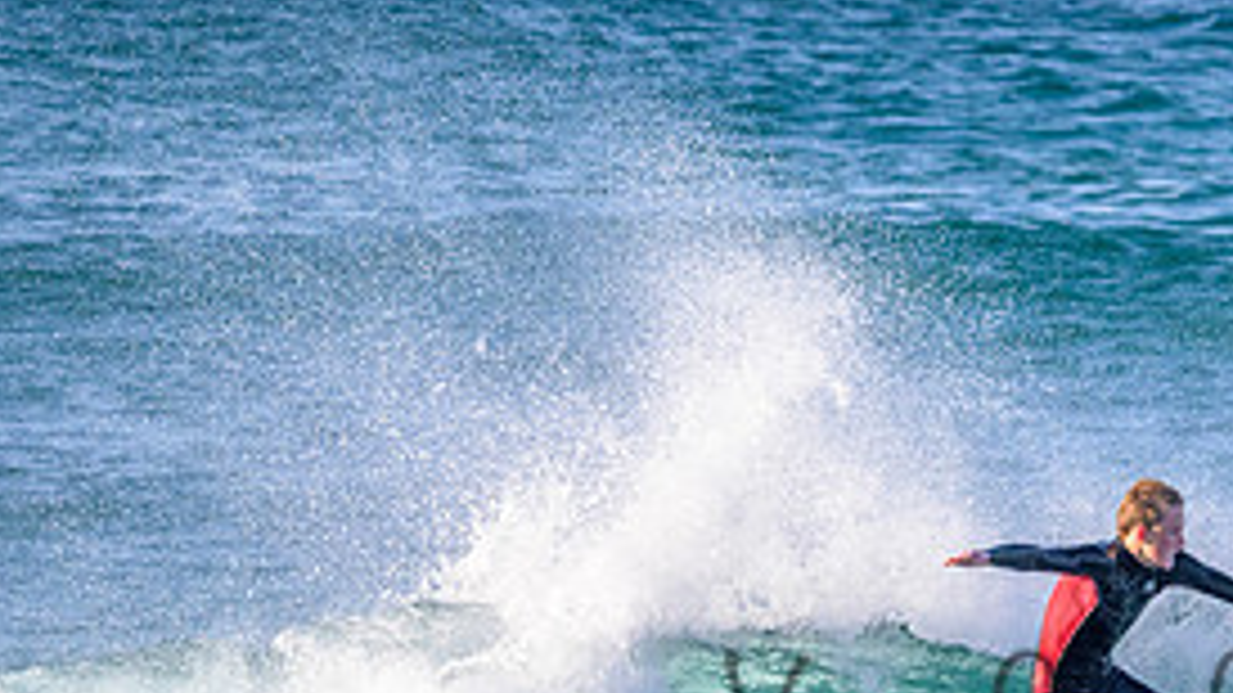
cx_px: 1188
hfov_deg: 2.4
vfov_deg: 1.3
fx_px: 29713
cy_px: 682
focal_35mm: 909
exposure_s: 1/2000
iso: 2800
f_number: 10
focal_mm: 410
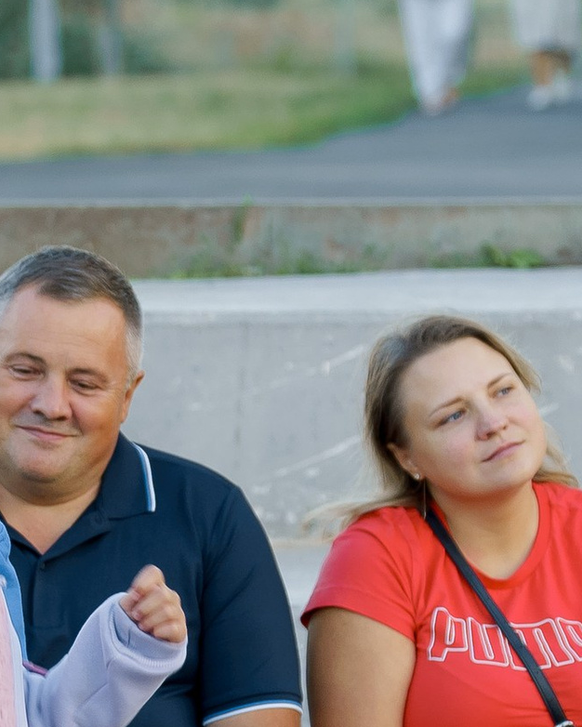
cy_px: 562
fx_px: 8329
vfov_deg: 5.0
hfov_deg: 4.0
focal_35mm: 387
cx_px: -586
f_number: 3.5
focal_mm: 84
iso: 320
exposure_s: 1/200
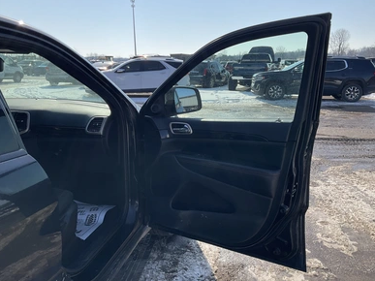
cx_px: 183
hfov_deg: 60.0
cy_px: 140
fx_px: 325
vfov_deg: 46.8
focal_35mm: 30
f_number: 1.8
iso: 25
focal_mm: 3
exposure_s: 1/1912
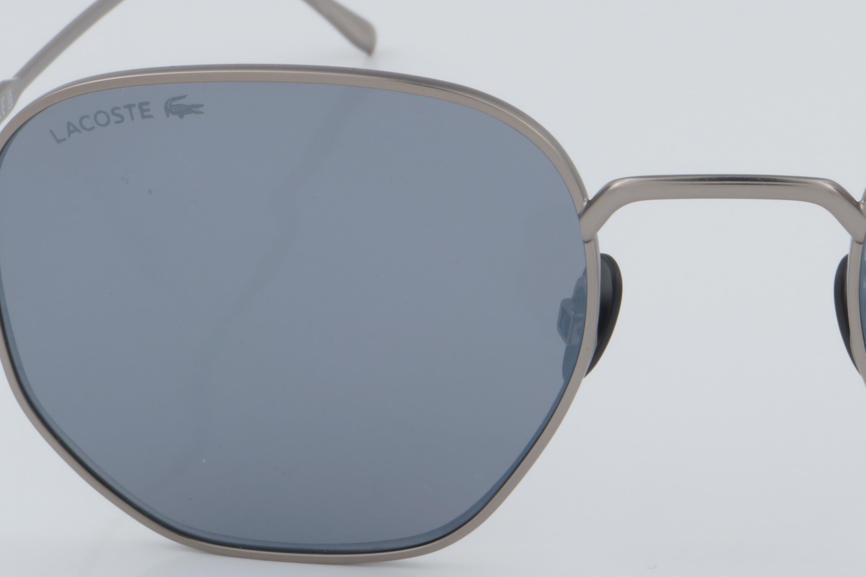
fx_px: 3896
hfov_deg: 12.6
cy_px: 293
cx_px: 726
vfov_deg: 8.5
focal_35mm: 162
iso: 100
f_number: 32
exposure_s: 1/4
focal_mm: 55
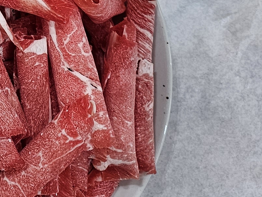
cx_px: -117
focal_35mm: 115
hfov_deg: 15.9
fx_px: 870
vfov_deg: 11.7
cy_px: -181
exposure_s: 1/120
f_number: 1.7
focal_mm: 6.3
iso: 100
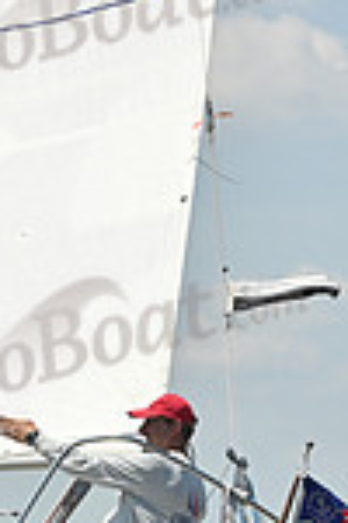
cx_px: -362
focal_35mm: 270
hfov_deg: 5.0
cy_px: 581
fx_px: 3915
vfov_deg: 7.6
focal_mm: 70
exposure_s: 1/1250
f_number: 9
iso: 320
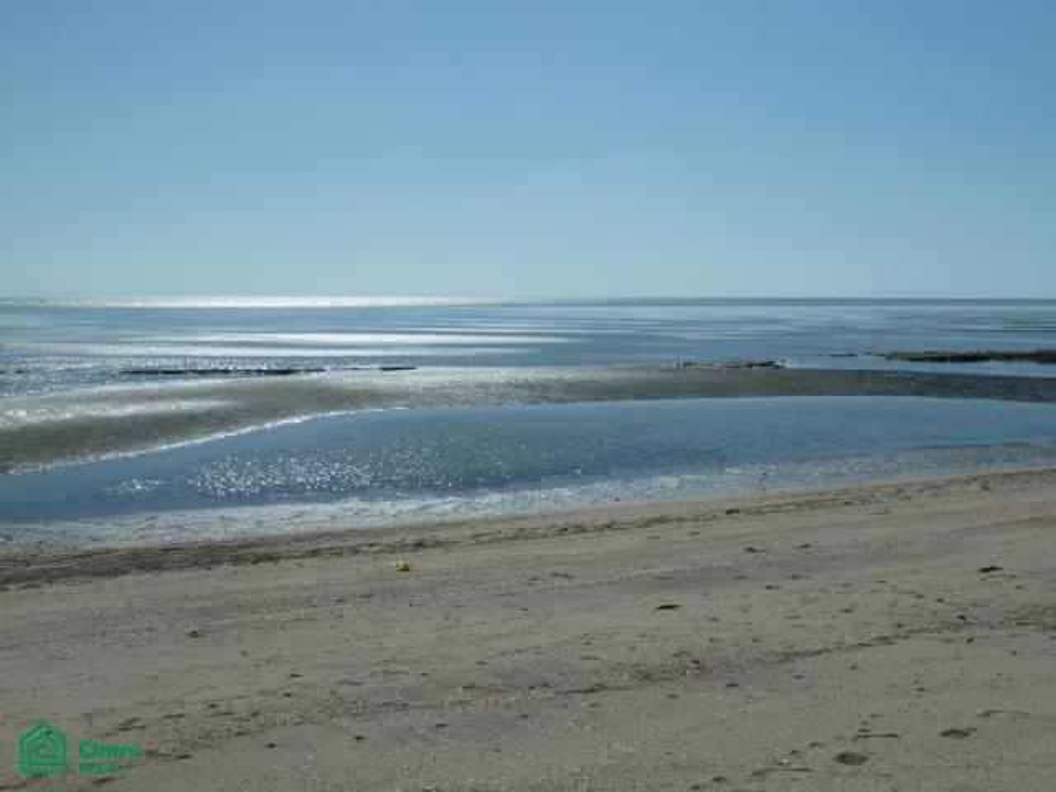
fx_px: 1220
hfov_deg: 46.8
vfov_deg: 36.0
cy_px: 396
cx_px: 528
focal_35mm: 40
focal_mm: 6.5
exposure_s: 1/1000
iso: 80
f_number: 6.3
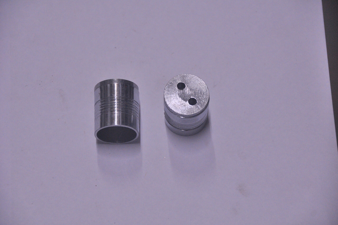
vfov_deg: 6.1
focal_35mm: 225
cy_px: 112
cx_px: 169
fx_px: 2110
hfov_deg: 9.2
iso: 1250
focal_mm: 150
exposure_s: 1/80
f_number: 5.6
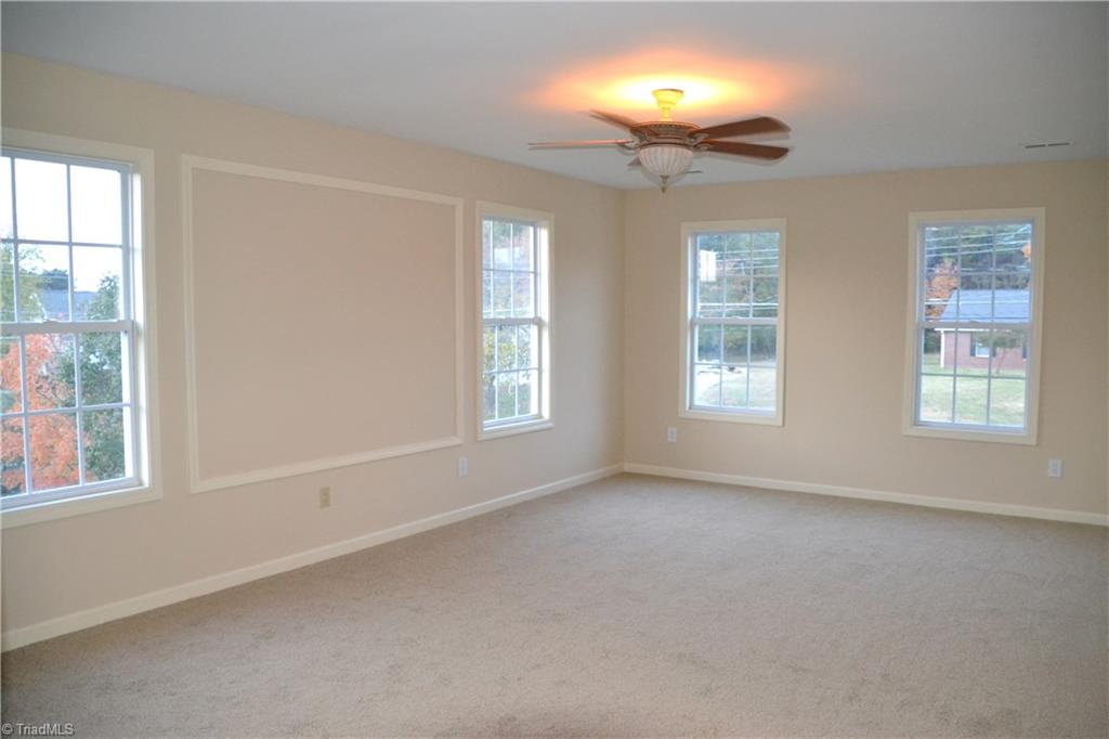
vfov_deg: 47.9
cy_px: 370
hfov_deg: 67.4
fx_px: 831
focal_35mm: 27
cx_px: 554
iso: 2500
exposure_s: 1/60
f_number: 3.5
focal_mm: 18
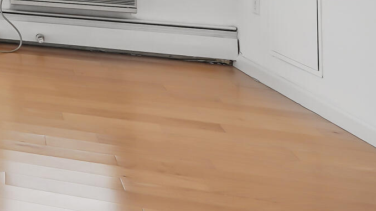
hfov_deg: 18.9
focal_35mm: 74
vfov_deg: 14.7
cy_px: -145
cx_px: -359
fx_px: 738
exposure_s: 1/125
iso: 100
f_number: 8
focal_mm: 16
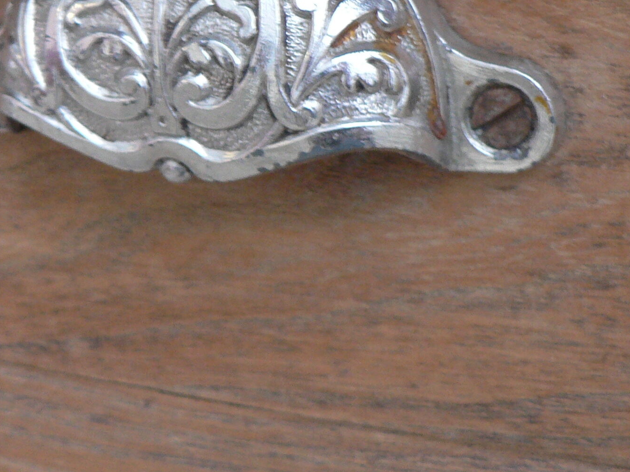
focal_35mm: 69
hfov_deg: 28.0
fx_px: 1256
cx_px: 207
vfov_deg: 21.0
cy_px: 78
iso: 200
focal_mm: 6
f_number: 2.8
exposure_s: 1/15
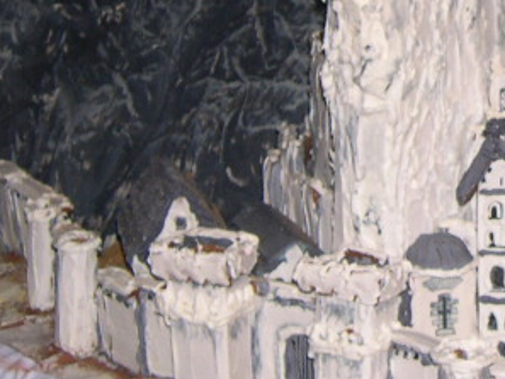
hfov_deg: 14.5
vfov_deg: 11.2
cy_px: -41
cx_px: 622
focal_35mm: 131
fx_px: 1912
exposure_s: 1/60
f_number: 2.8
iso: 100
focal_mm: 8
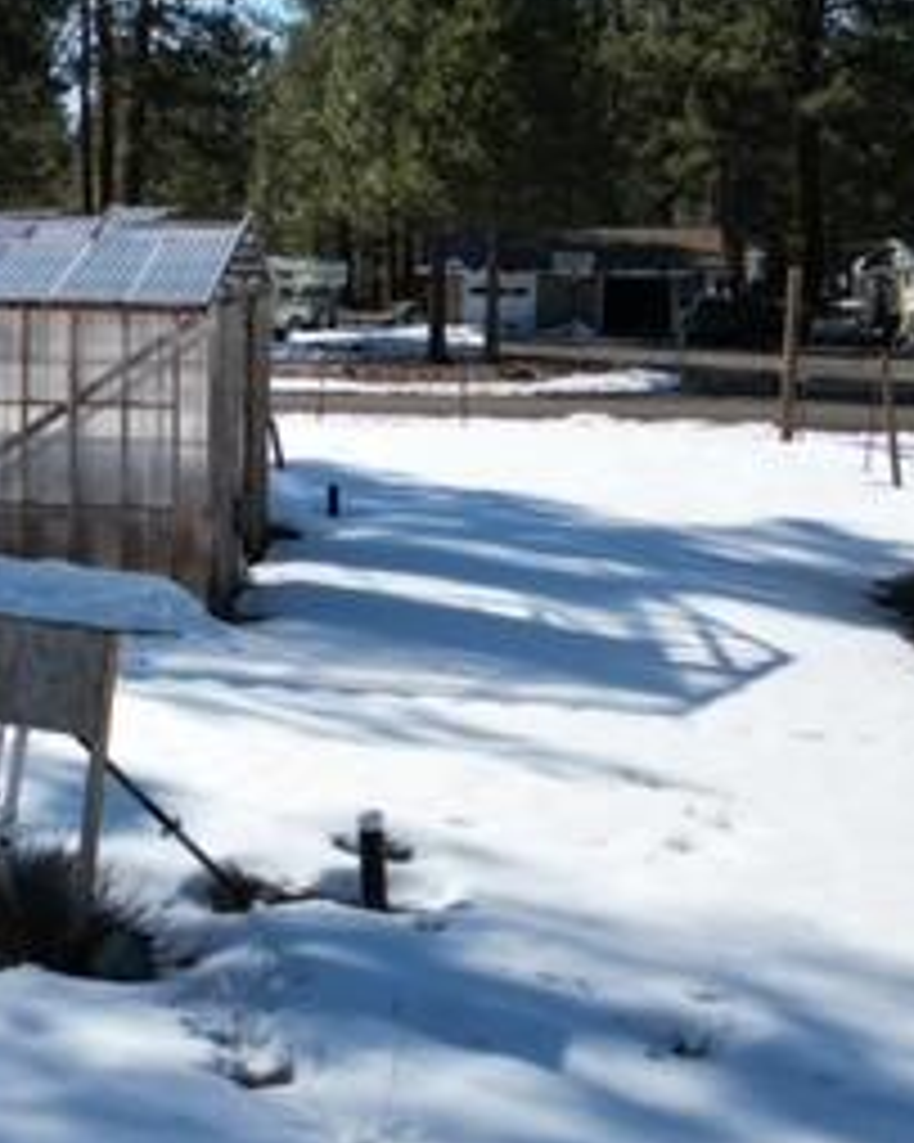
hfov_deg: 25.1
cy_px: 396
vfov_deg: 31.8
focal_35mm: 59
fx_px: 1996
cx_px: 104
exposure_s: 1/4000
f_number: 1.7
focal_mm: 6.72
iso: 130
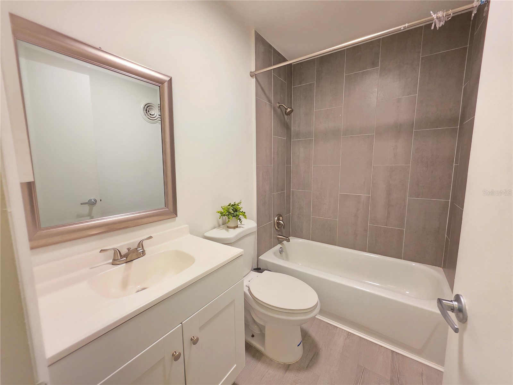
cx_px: 256
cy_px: 192
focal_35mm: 13
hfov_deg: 106.2
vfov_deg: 89.9
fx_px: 193
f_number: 1.9
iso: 500
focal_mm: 2.2
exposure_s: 1/60
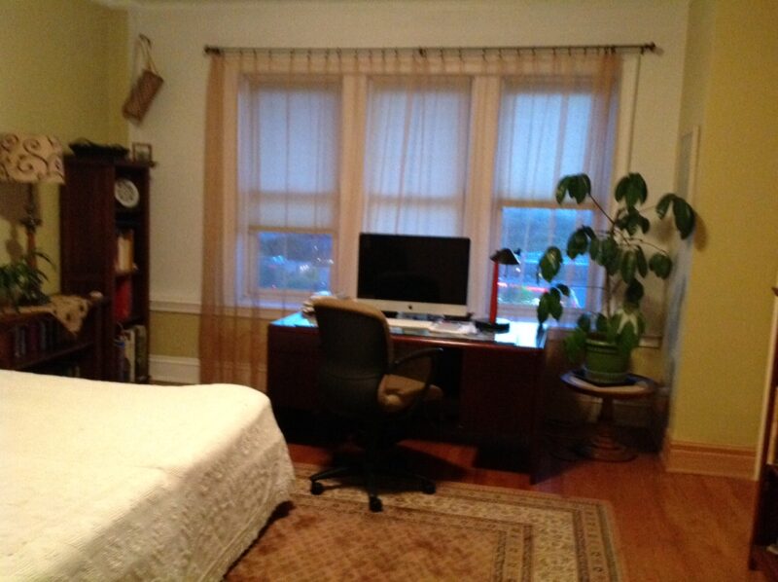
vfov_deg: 40.6
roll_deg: -1.8
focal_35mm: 35
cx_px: 389
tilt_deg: -8.8
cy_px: 291
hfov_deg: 52.7
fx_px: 786
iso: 640
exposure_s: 1/15
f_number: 2.4
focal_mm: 4.28
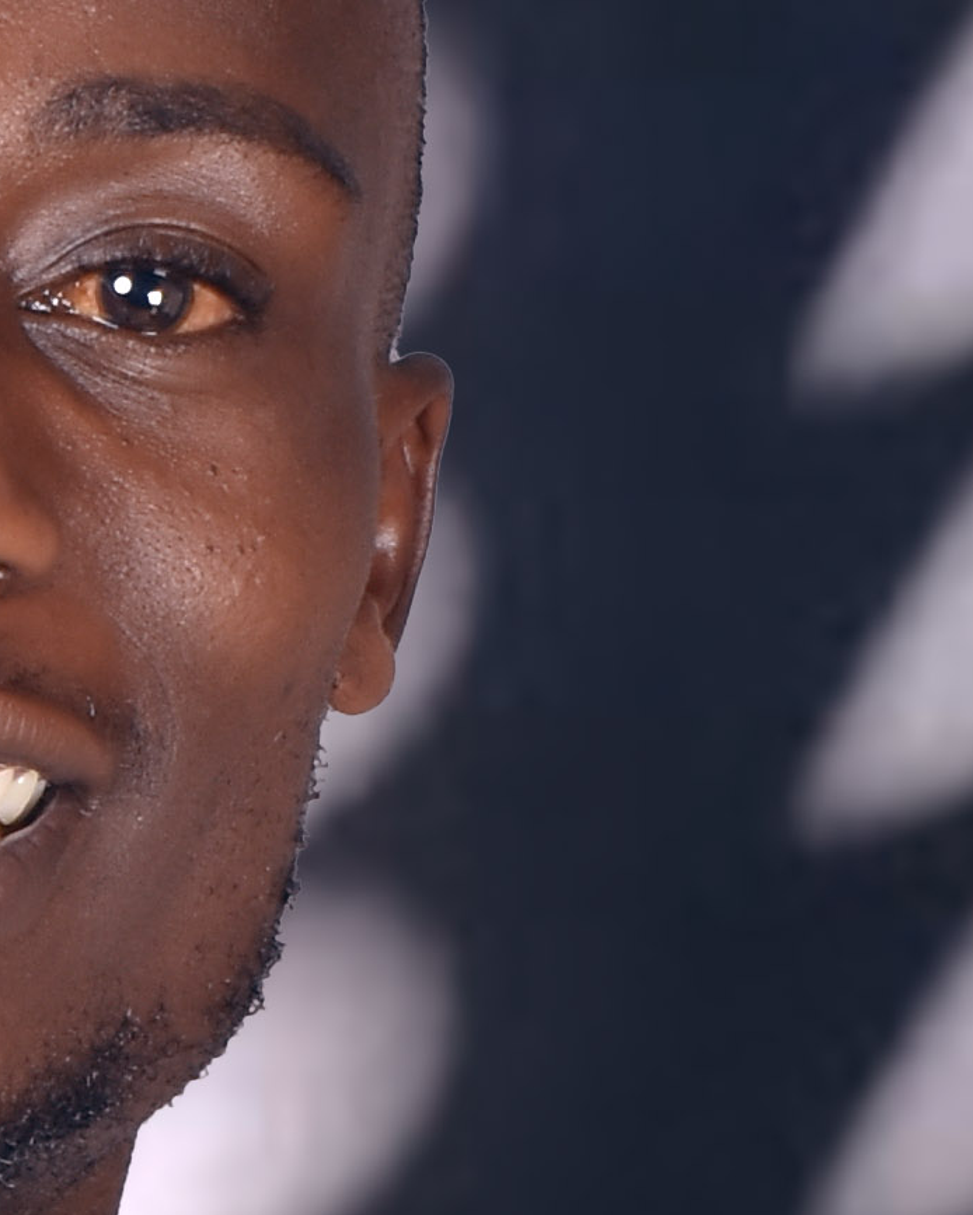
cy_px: 2646
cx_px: -408
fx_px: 15770
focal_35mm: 438
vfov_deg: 4.3
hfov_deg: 3.5
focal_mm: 45
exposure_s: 1/160
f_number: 9
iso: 100
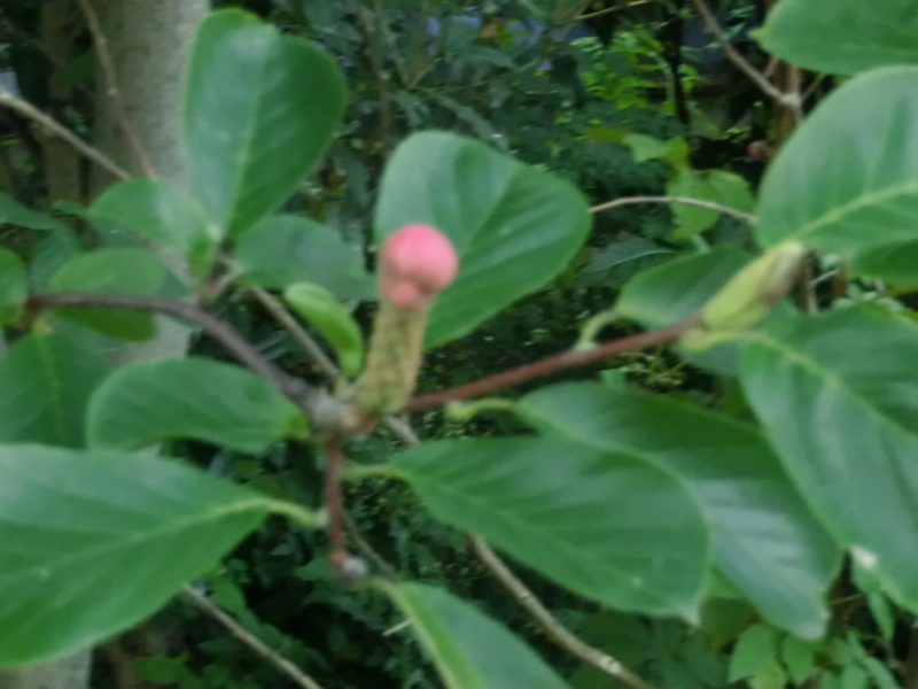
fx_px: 3660
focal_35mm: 138
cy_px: 344
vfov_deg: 10.7
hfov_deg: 14.3
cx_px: 459
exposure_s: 1/60
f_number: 5.8
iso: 800
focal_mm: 24.39
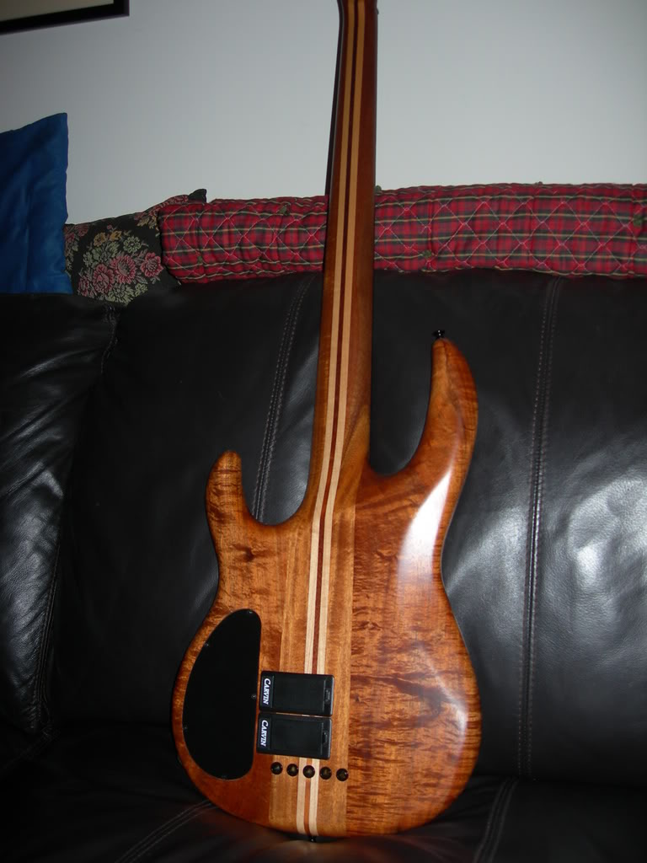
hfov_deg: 37.7
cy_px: 432
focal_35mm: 38
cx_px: 324
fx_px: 947
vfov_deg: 49.0
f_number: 2.8
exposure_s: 1/60.1
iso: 50
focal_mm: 7.8
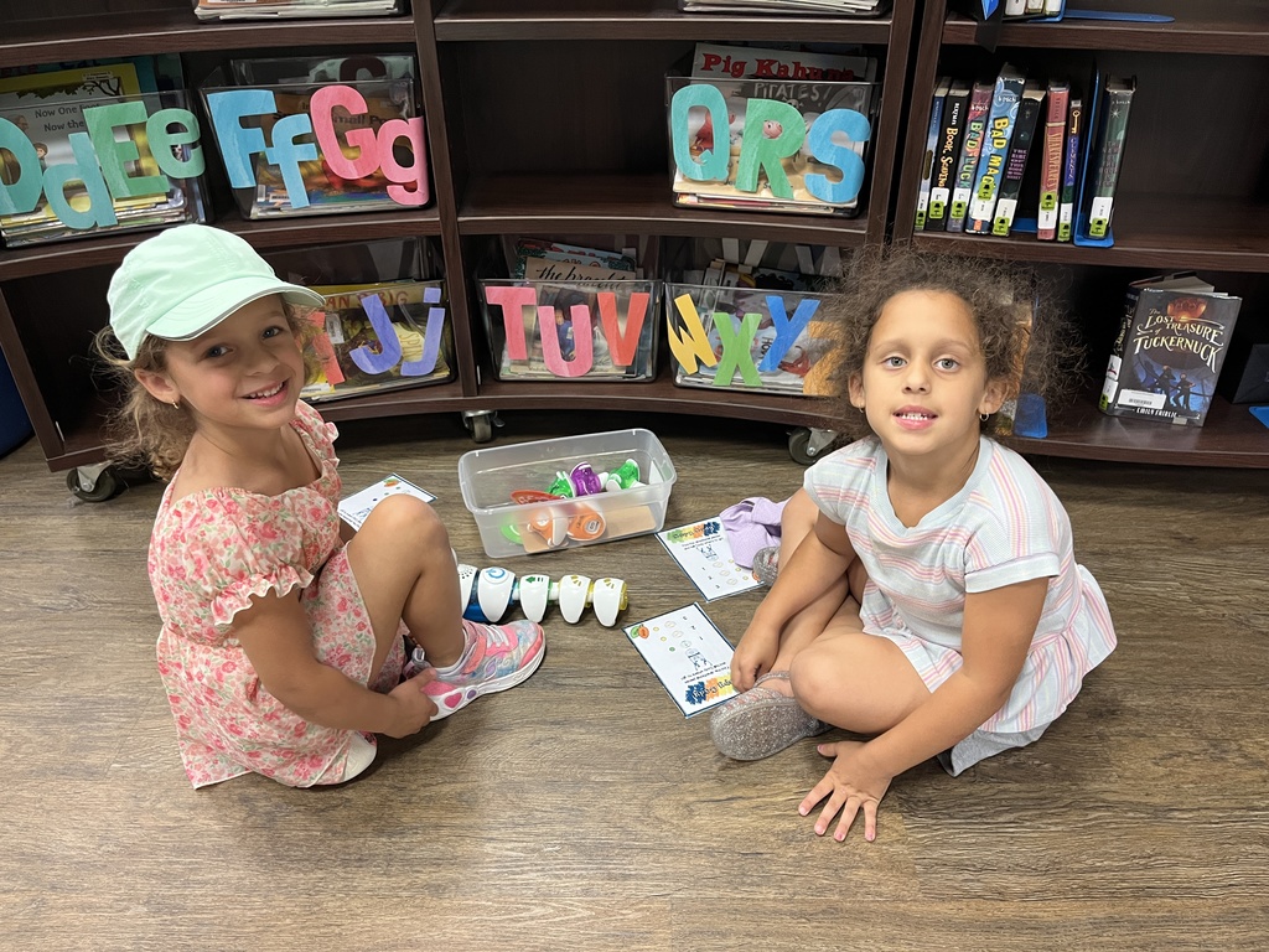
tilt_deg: -33.2
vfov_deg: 53.1
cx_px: 634
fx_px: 953
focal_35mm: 26
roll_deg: +1.2
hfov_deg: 67.3
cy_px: 476
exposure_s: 1/60
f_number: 1.6
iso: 200
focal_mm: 5.1
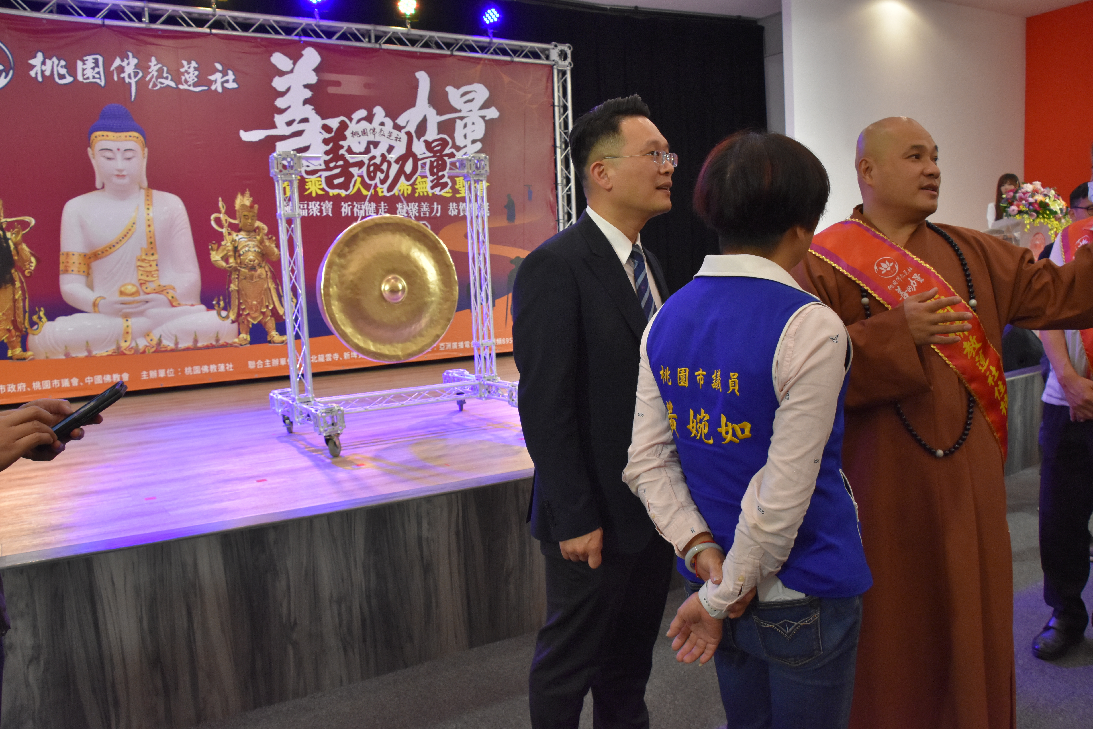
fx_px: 820
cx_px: 546
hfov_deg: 67.4
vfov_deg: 47.9
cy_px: 364
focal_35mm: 27
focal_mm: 18
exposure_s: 1/160
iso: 1600
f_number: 6.3
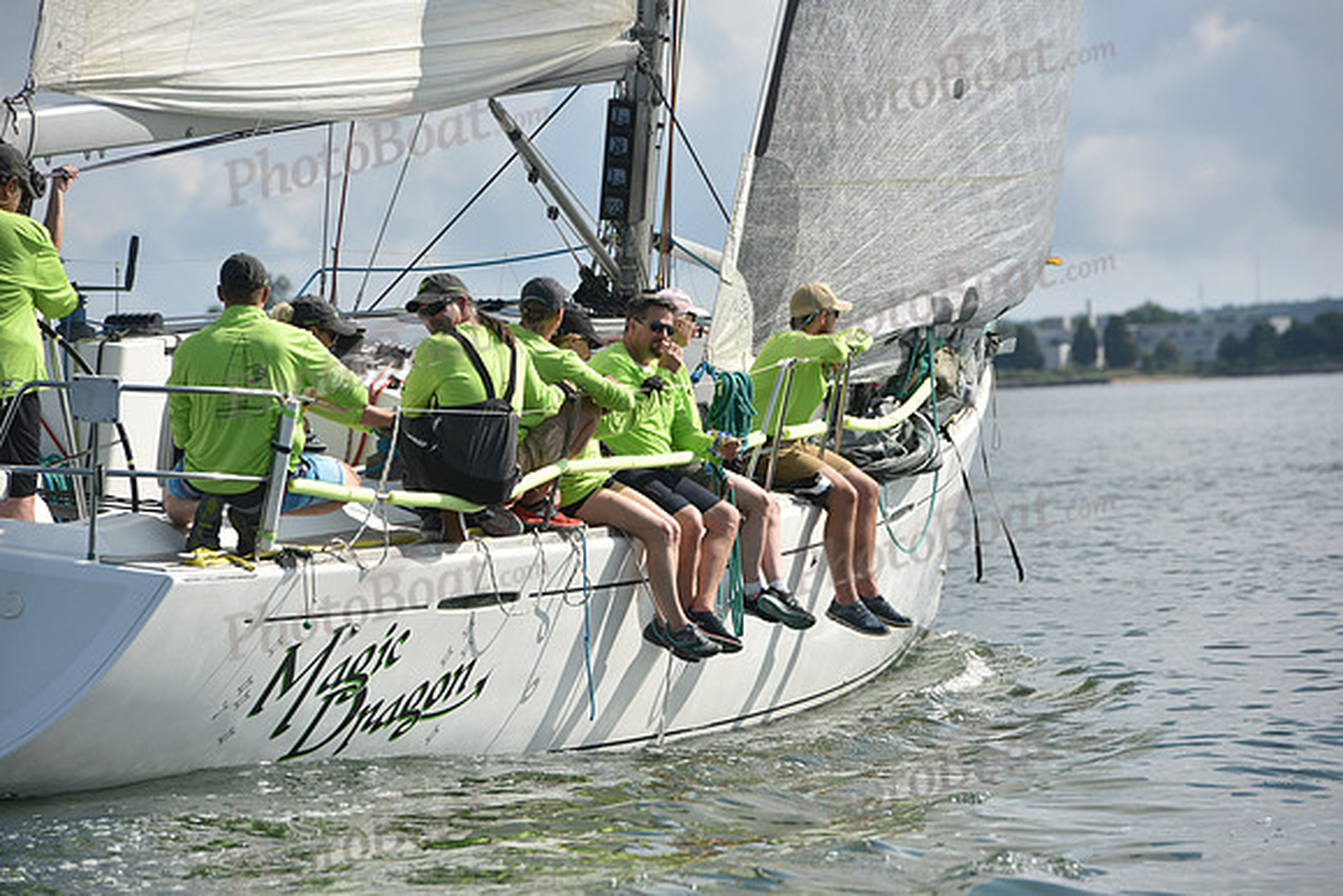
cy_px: 448
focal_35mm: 195
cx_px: 672
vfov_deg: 7.0
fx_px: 7276
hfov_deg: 10.5
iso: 320
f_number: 7.1
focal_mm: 195
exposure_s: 1/2000
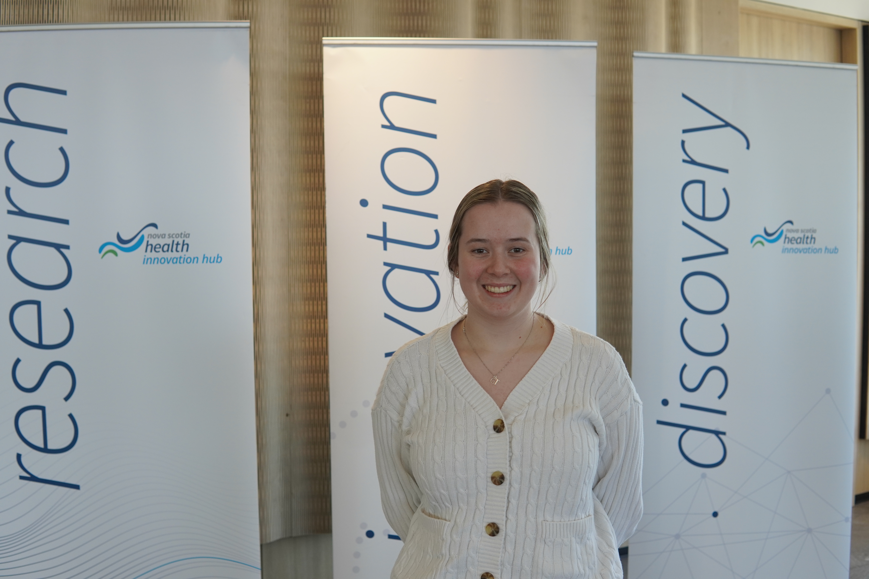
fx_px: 1086
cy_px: 290
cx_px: 434
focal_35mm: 45
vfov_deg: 29.9
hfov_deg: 43.6
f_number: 4
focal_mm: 30
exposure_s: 1/160
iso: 400
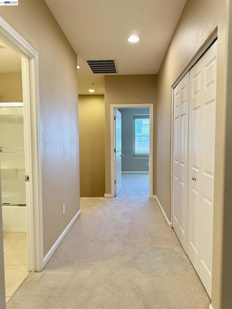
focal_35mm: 24
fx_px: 214
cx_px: 116
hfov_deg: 56.8
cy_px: 154
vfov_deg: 71.6
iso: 320
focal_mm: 6.76
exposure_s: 1/120
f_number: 1.78
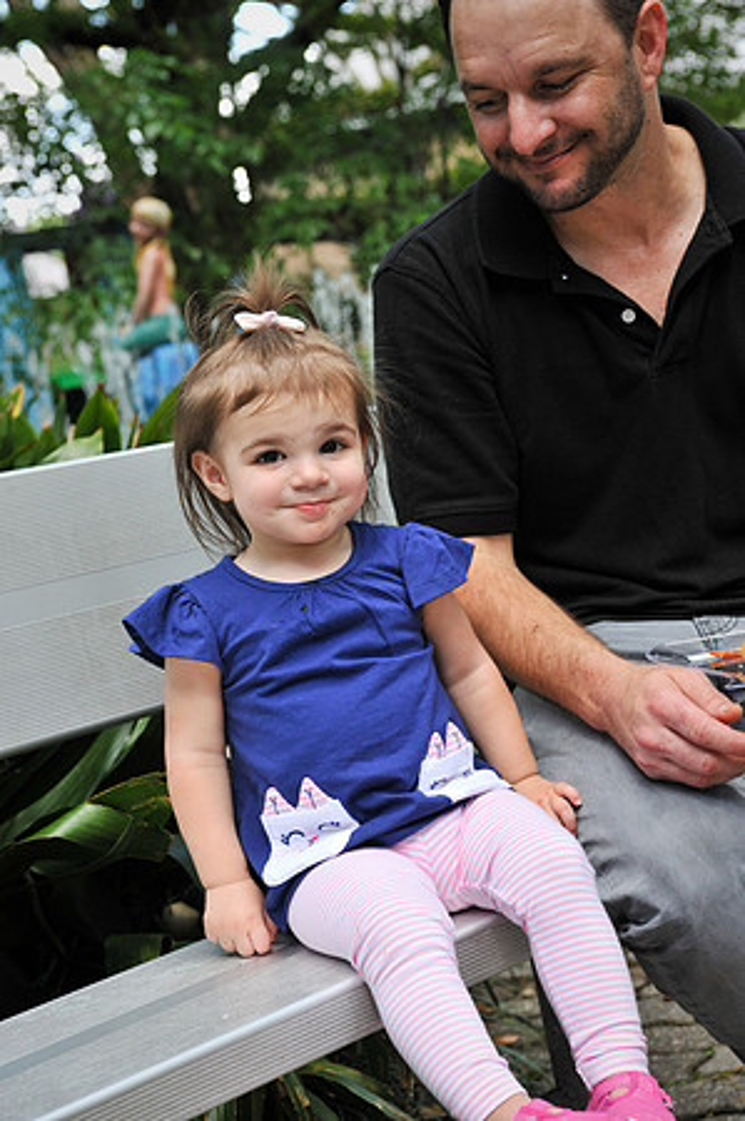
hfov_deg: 19.4
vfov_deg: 28.9
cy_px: 560
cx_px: 372
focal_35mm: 70
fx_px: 2178
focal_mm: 70
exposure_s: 1/200
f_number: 8
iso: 640
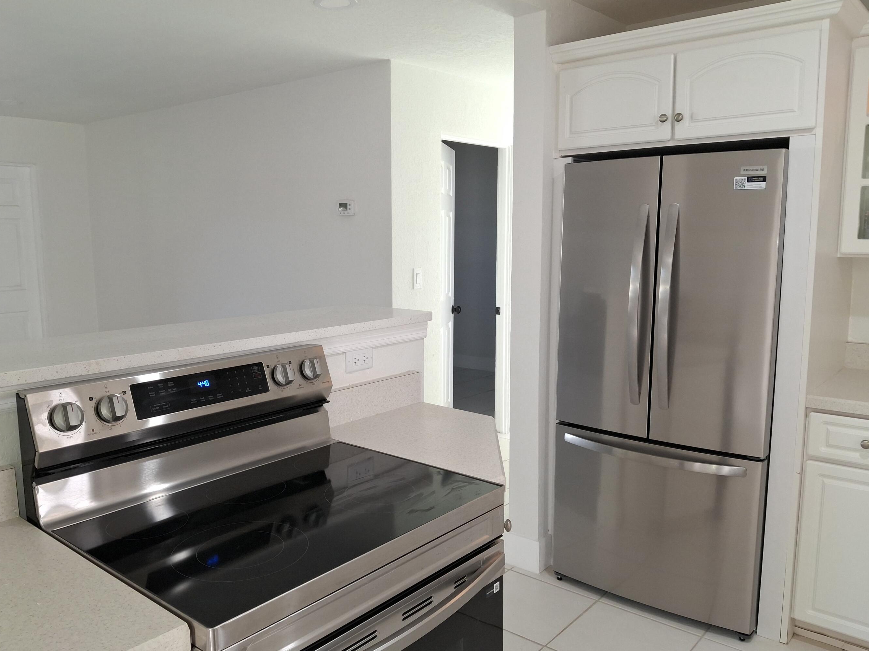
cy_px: 336
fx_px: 703
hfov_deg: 63.4
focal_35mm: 28
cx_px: 415
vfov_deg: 49.7
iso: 160
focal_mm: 4.69
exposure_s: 1/120
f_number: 1.8
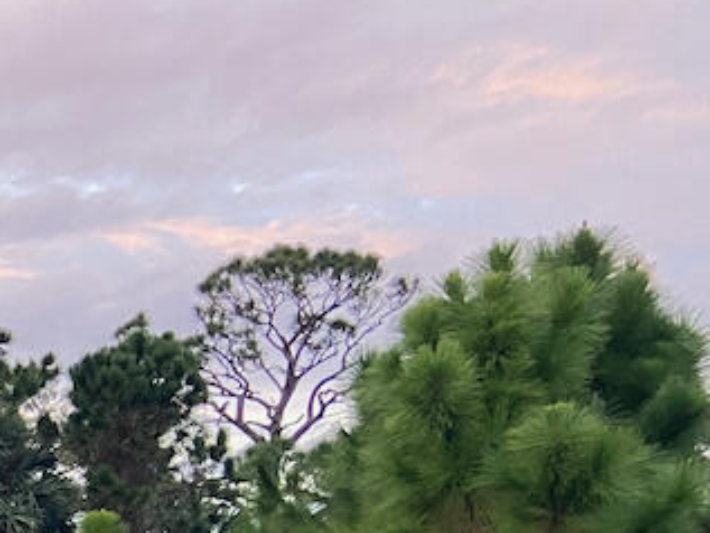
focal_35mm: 105
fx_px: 2154
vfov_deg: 12.6
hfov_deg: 15.6
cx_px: -634
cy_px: 1008
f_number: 1.8
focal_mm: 4.2
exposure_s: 1/99
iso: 125
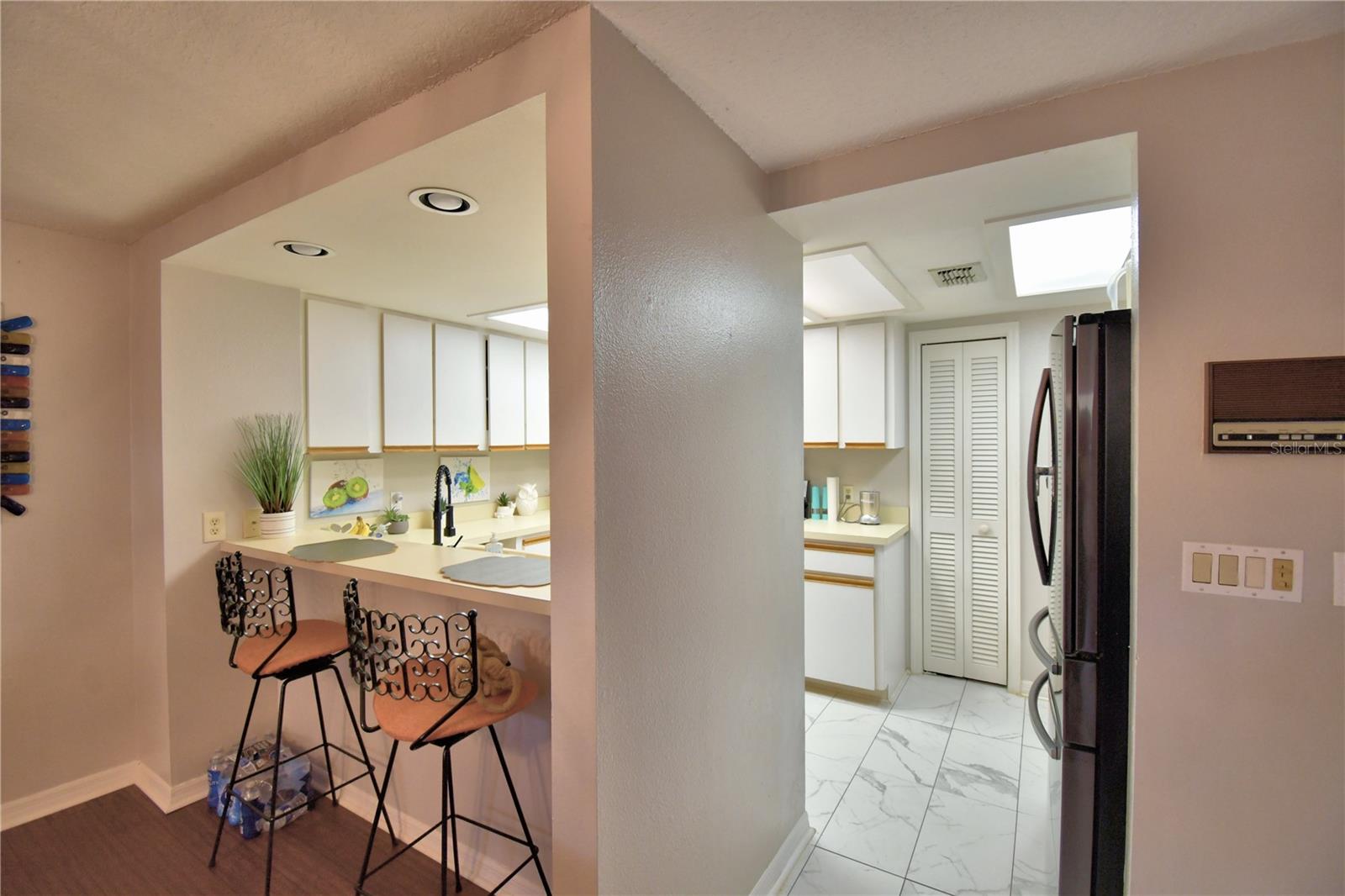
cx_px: 672
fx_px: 560
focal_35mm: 15
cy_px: 448
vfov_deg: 77.3
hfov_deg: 100.4
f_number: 4.5
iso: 400
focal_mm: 10
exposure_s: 1/40
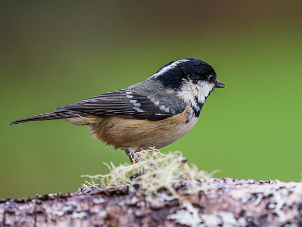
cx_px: 227
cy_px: 92
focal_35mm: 451
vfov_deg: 3.3
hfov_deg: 4.4
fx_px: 3931
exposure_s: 1/400
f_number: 2.8
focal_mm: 150
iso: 500
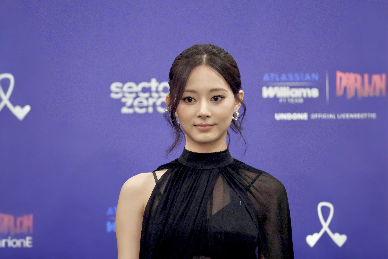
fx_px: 2263
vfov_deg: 6.5
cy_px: 130
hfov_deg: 9.8
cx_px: 194
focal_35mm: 210
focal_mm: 140
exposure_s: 1/200
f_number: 2.8
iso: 8000
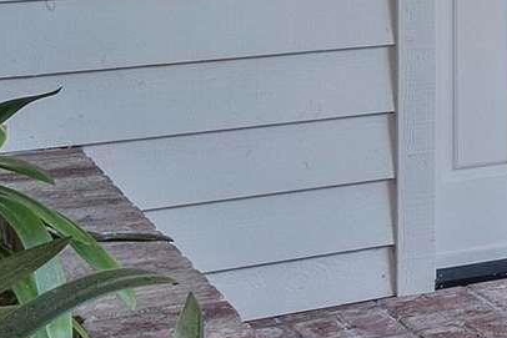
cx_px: 1095
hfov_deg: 13.7
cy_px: -190
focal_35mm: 121
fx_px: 1705
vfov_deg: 10.9
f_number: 11
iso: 200
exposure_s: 1/4
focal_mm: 16
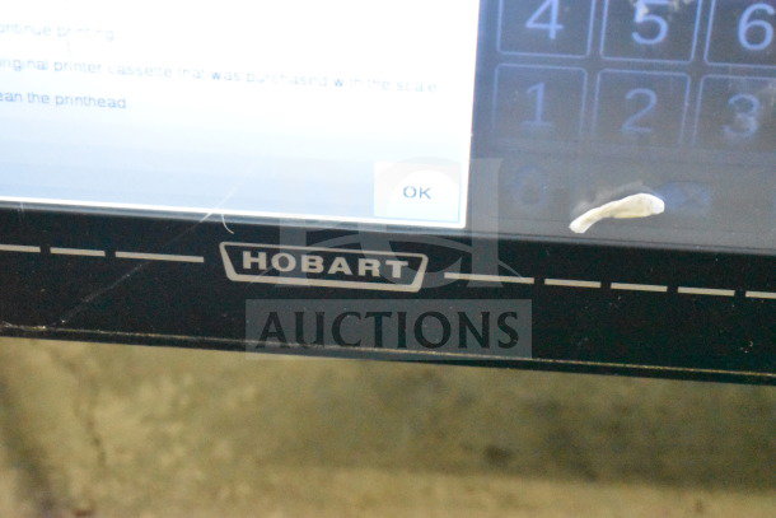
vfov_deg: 16.6
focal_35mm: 82
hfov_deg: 24.6
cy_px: 259
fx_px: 1779
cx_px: 388
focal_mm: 55
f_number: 5.6
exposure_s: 1/100
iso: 25600
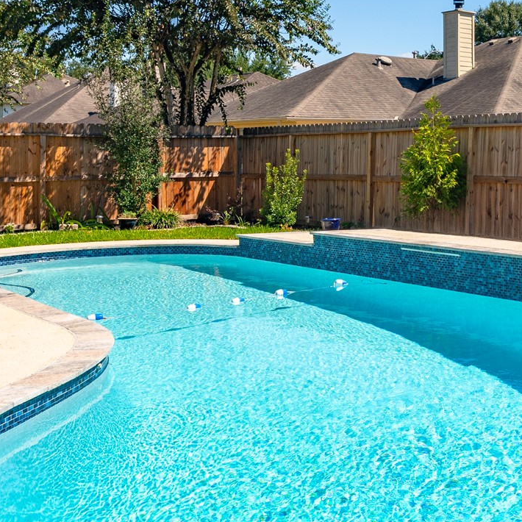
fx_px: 887
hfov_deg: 30.8
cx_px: 501
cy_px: 159
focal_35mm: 52
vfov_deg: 32.4
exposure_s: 1/250
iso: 125
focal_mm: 20
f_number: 14
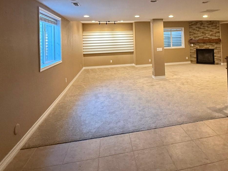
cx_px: 141
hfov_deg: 70.6
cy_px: 38
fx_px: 158
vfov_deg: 53.6
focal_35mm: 24
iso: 320
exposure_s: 1/60
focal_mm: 2.22
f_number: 2.2
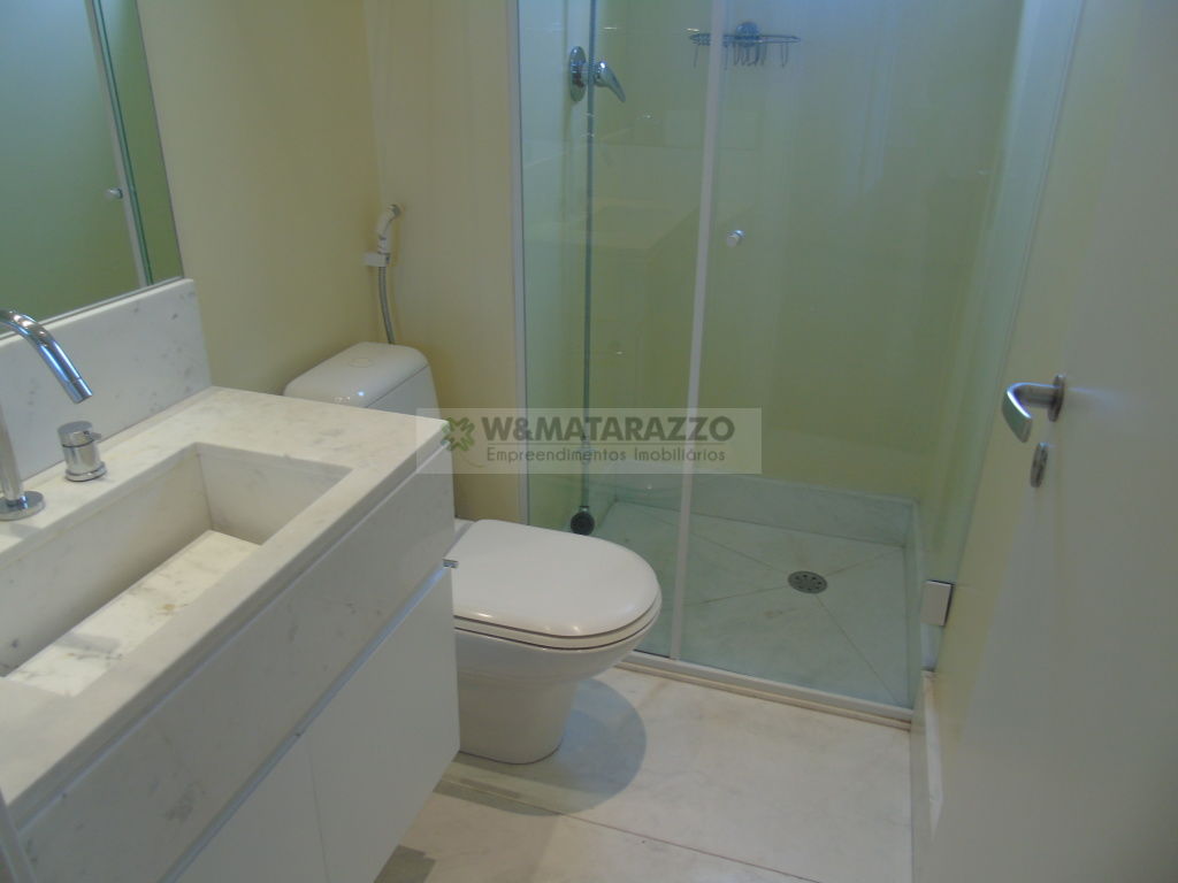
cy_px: 442
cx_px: 589
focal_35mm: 25
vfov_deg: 54.9
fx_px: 851
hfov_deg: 69.4
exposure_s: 1/30
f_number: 3.4
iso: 80
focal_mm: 4.4
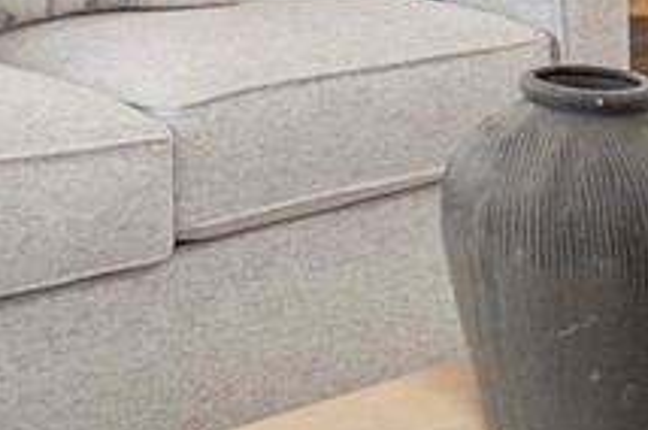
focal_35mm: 127
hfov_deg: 15.6
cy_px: -553
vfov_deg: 9.7
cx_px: -123
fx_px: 2283
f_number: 8
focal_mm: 16
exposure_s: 1/30
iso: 800
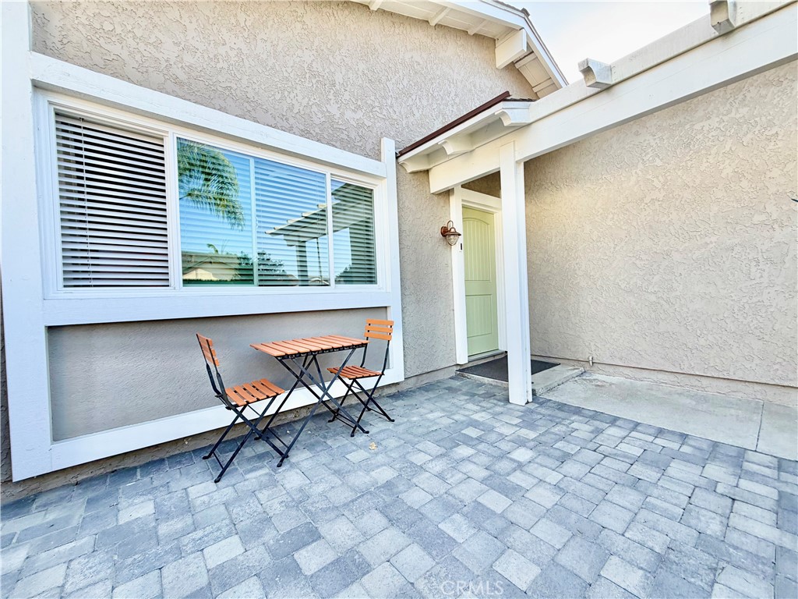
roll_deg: +2.6
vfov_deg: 85.7
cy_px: 300
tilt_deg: -1.4
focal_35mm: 14
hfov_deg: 102.1
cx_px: 399
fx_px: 323
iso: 50
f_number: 2.2
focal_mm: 2.22
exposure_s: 1/301
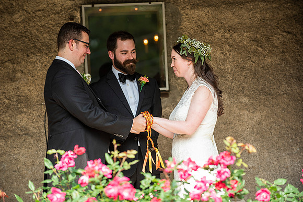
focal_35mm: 200
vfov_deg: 6.9
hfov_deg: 10.3
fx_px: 1684
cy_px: 101
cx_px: 152
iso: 400
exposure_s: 1/640
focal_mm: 200
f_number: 3.5
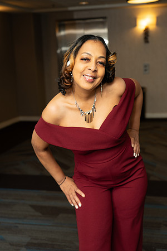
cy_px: 126
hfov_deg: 26.0
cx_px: 84
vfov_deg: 38.2
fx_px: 362
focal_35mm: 52
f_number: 4.5
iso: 250
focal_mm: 52
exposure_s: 1/100
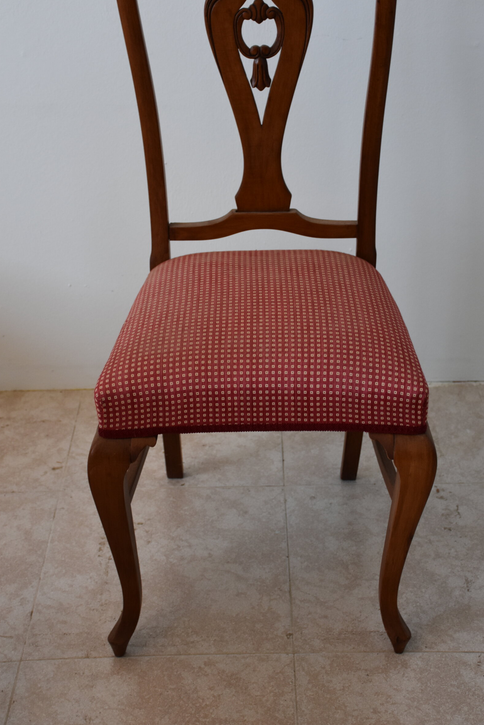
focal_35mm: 57
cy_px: 343
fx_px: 1140
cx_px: 257
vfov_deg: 35.3
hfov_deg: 24.0
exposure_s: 1/60
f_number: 4.2
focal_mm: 35
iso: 800
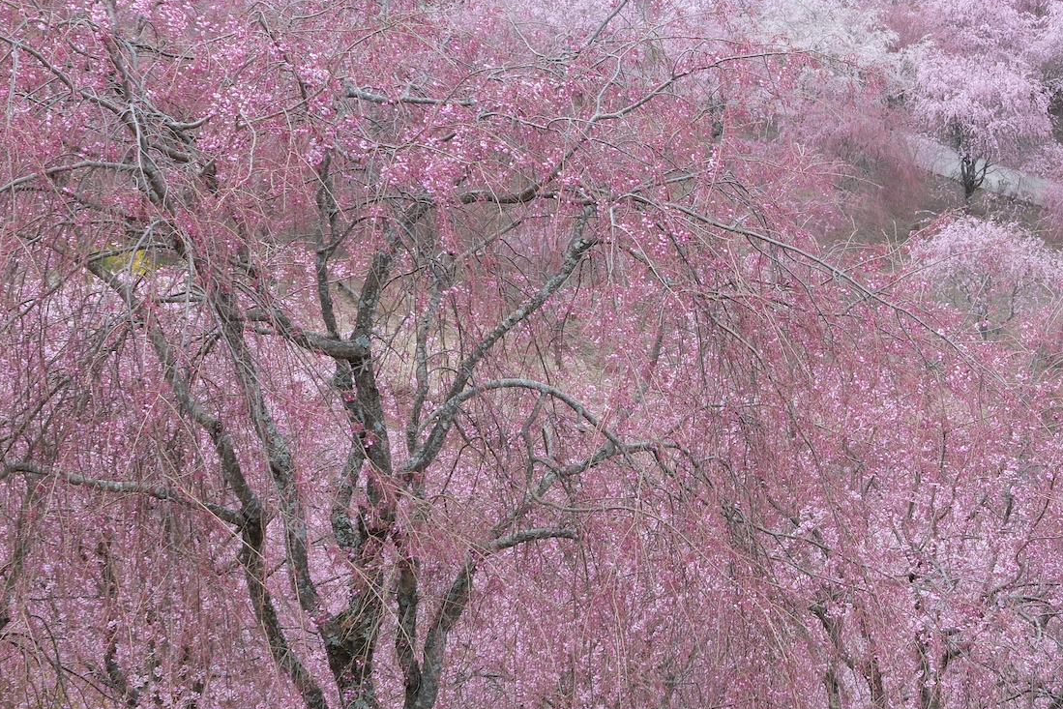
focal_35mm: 83
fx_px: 2451
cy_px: 270
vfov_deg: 16.4
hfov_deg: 24.0
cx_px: 890
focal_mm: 25.3
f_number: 9
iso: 125
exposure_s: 1/38
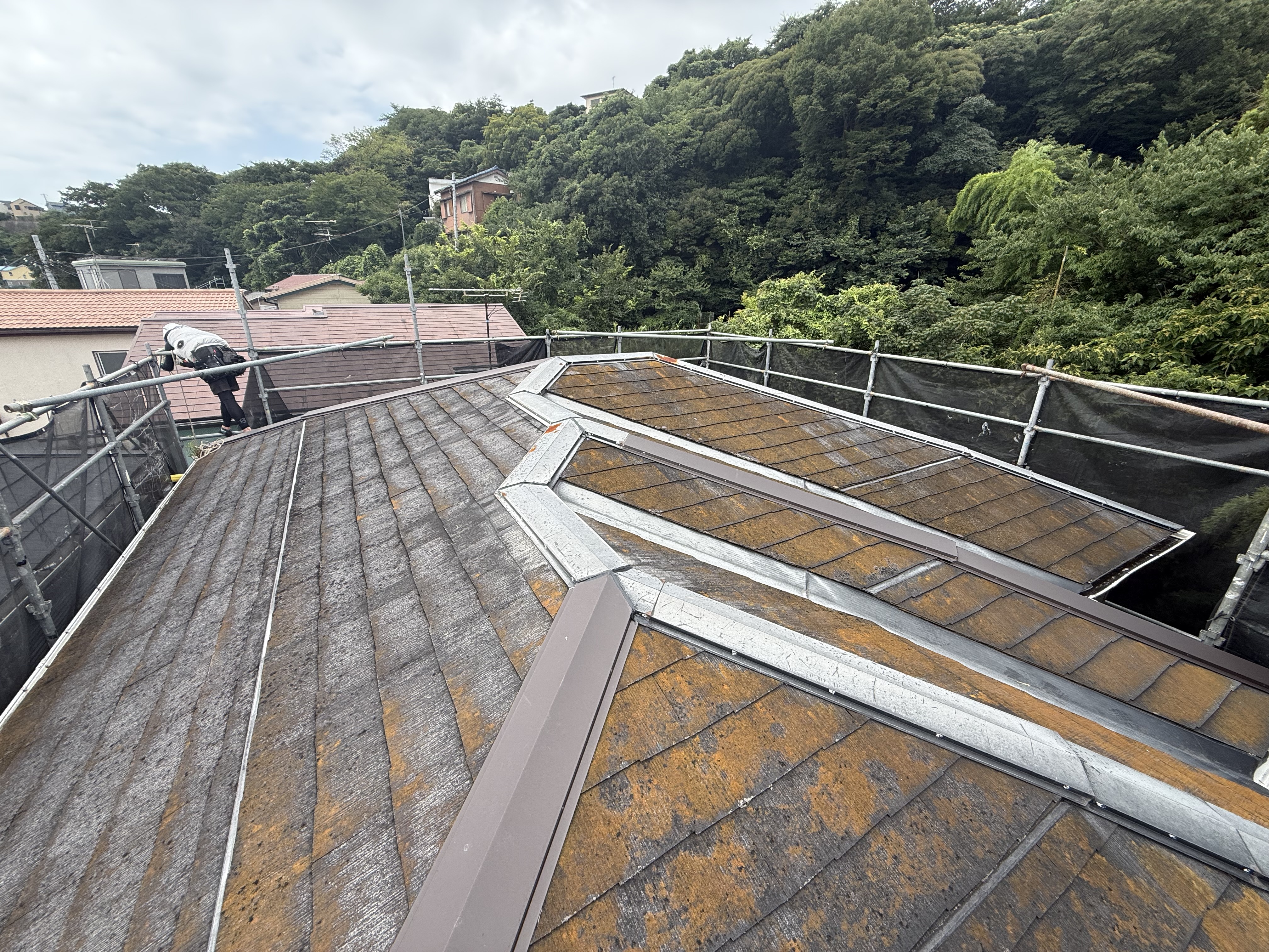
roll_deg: +0.1
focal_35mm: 14
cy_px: 476
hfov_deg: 102.1
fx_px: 513
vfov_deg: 85.7
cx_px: 634
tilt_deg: -19.8
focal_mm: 2.22
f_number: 2.2
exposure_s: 1/574
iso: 50
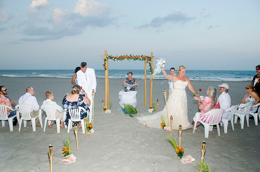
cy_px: 86
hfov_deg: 67.5
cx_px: 130
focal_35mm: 27
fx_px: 195
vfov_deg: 47.7
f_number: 5.6
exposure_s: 1/125
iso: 100
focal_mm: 18
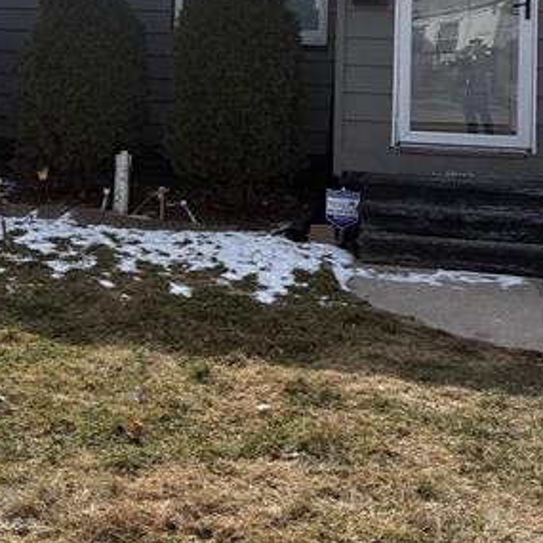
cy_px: 19
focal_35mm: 62
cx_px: 128
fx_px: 1100
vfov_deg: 26.5
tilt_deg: +1.5
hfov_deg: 27.3
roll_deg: -1.1
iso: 50
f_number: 1.6
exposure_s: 1/10101
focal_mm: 5.96
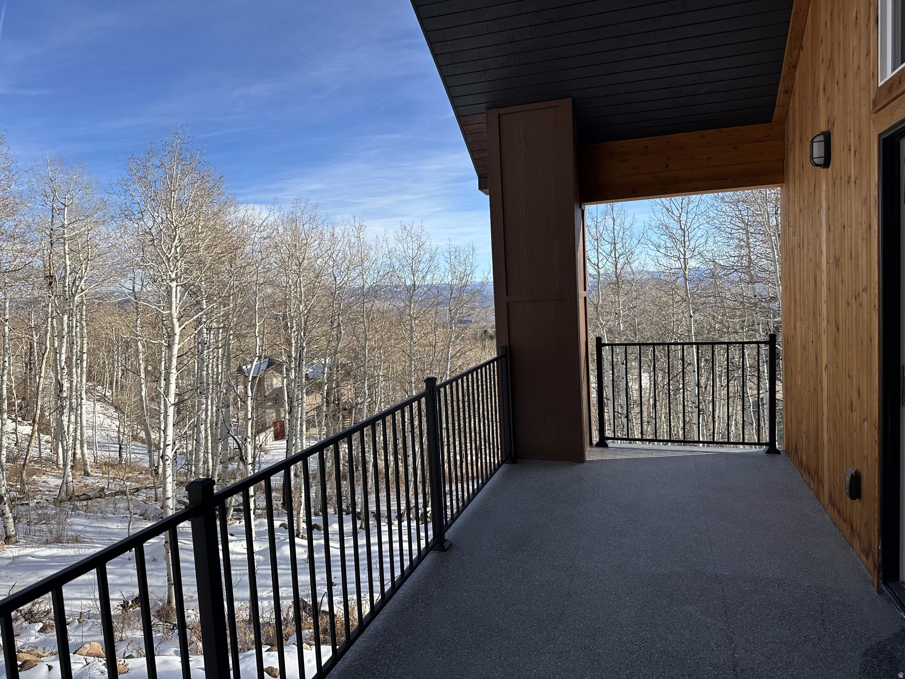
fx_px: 627
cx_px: 452
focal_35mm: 24
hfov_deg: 71.6
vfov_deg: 56.8
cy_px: 340
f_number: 1.78
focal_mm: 6.86
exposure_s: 1/2732
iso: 80
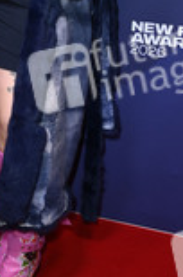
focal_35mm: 91
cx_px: -43
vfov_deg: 21.4
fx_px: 697
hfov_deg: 14.4
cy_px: -20
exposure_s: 1/250
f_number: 5.6
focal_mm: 35
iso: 1000
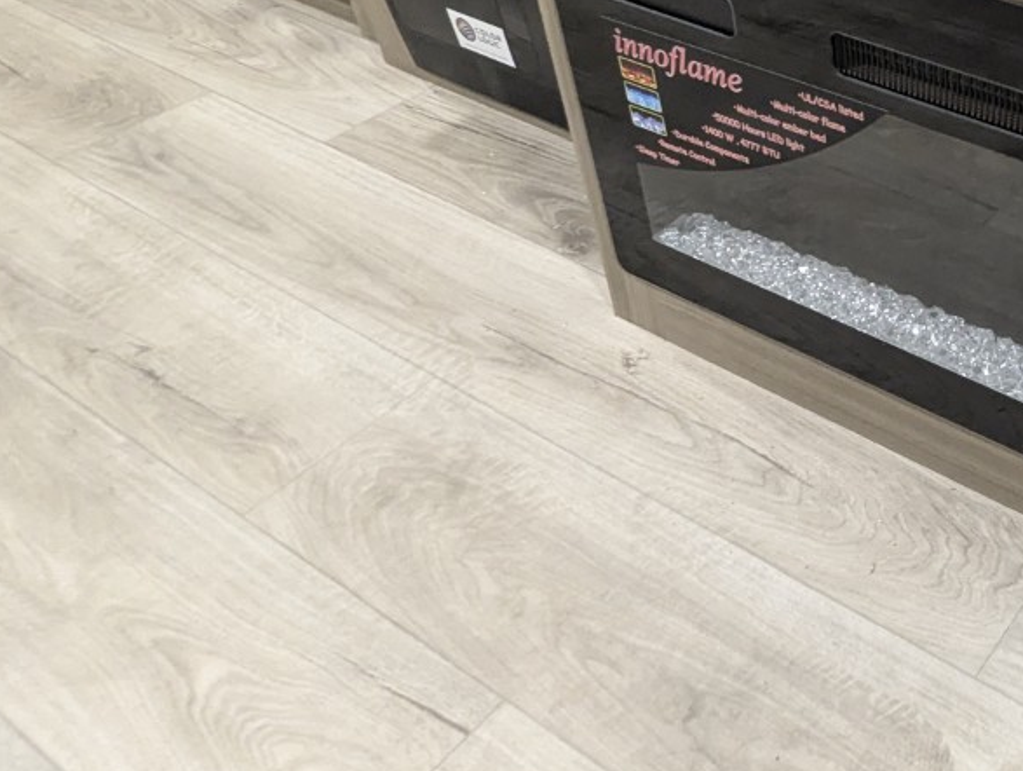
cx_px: 1029
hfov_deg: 42.1
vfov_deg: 37.0
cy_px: 201
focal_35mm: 38
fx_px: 1125
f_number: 2.2
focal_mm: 2.35
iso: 807
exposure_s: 1/46.1
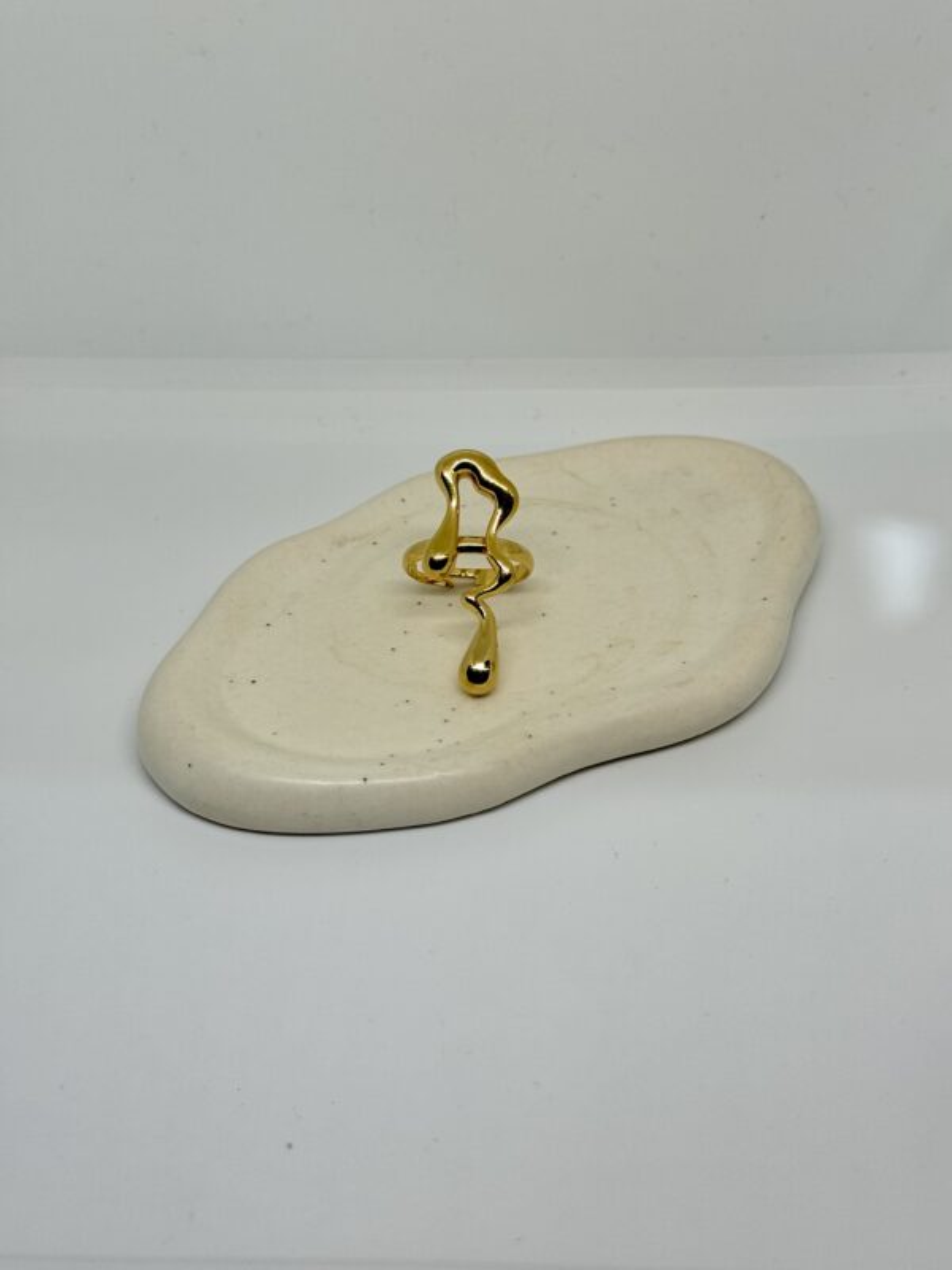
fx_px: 1760
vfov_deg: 39.7
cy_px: 635
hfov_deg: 30.3
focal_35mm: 48
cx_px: 476
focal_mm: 6.76
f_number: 1.78
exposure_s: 1/338
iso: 64
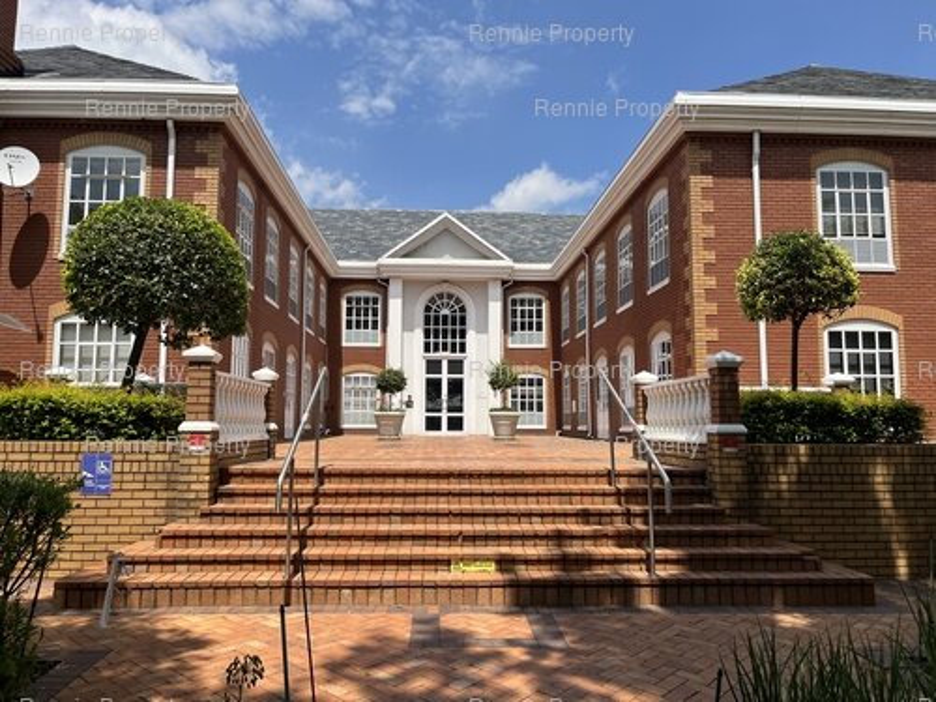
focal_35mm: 26
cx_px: 468
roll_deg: -1.1
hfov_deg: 67.3
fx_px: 703
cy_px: 351
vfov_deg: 53.1
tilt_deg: +8.6
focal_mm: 5.1
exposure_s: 1/3311
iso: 50
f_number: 1.6
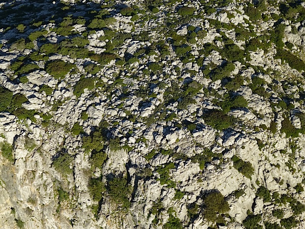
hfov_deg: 32.2
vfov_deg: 24.4
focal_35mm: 60
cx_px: 152
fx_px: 529
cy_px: 114
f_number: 4.3
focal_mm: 10.7
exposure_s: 1/640
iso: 100
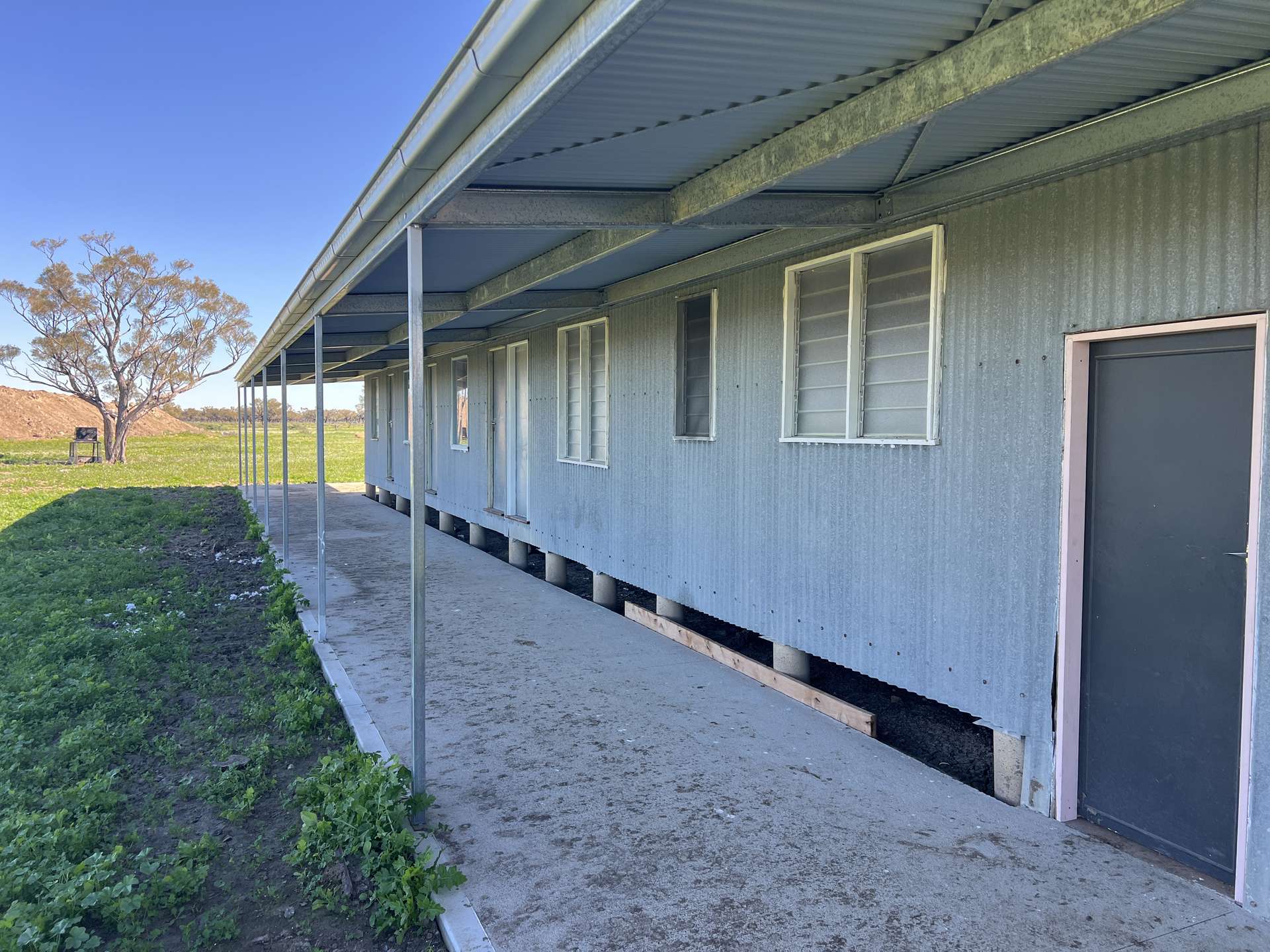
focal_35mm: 26
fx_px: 954
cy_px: 476
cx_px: 635
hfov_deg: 67.3
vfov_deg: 53.1
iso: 50
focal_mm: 5.7
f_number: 1.5
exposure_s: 1/597
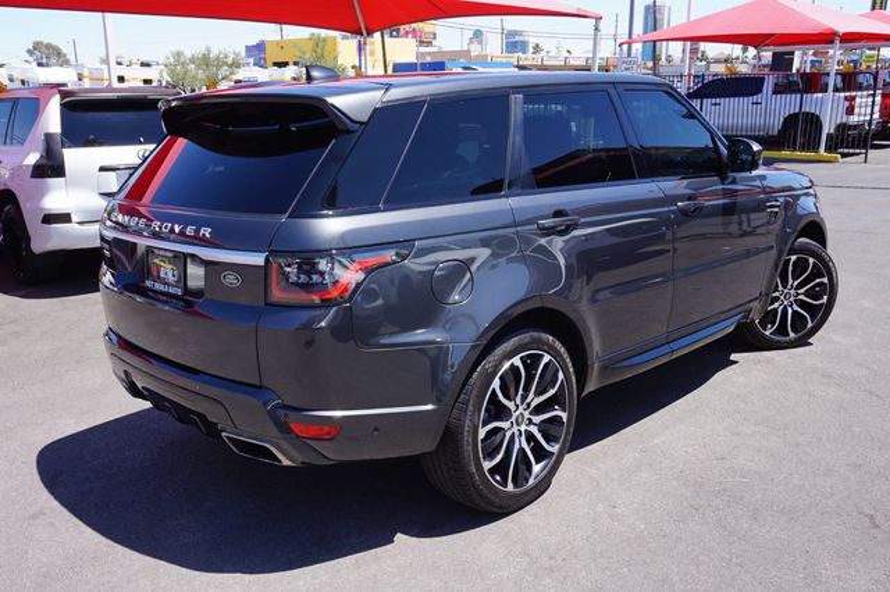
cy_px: 296
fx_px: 778
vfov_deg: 41.7
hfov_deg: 59.5
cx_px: 445
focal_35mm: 32
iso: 100
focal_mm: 21
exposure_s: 1/80
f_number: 10
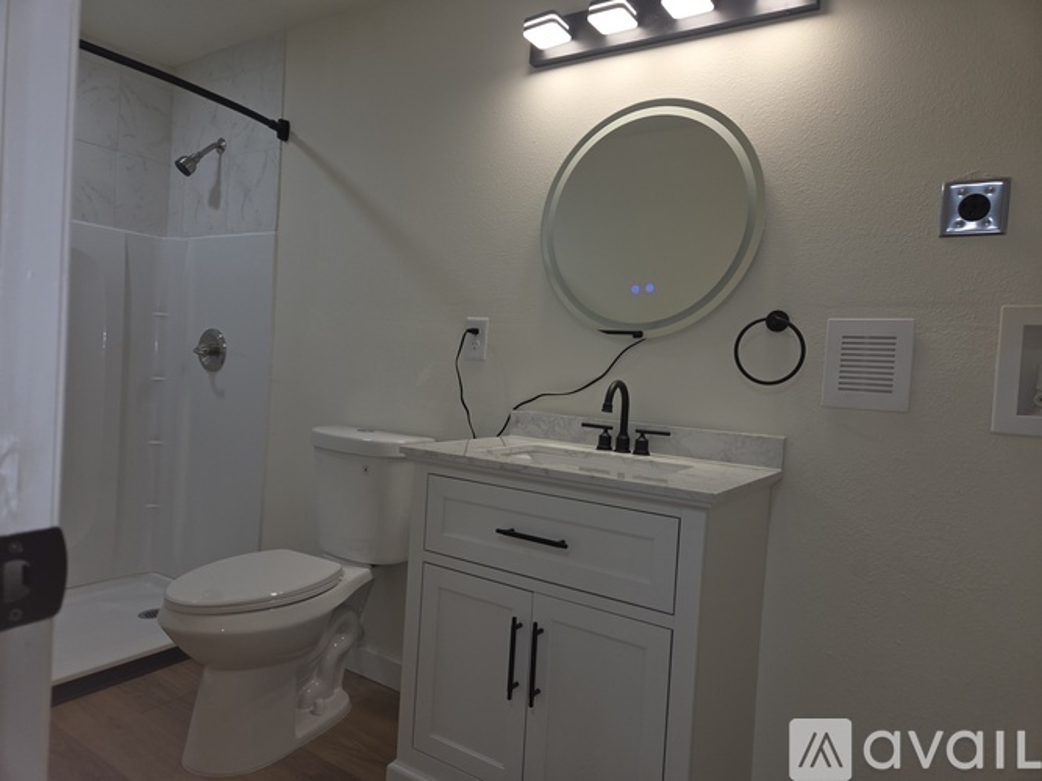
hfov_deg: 73.9
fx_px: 692
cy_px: 390
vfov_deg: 58.9
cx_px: 521
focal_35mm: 23
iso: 40
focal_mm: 5.4
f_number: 1.8
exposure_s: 1/120
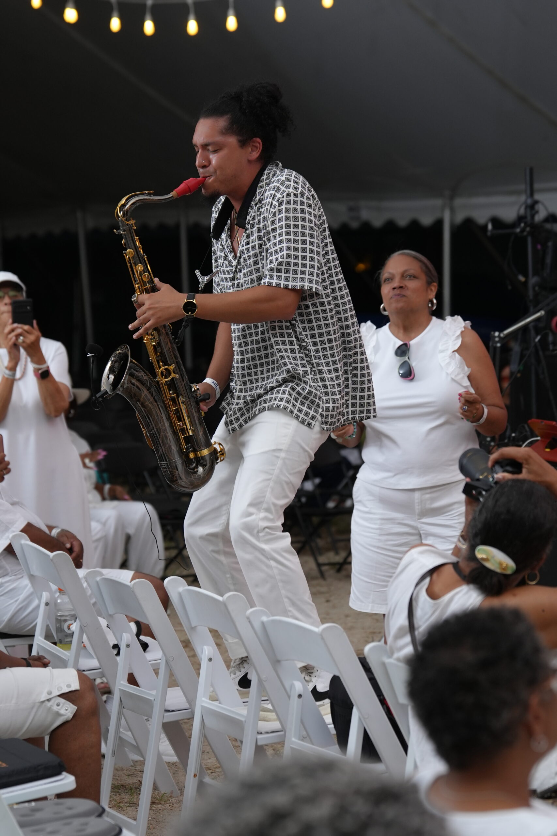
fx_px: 2599
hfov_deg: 12.2
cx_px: 278
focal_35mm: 112
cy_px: 418
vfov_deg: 18.3
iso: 400
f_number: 3.2
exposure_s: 1/160
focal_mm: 75
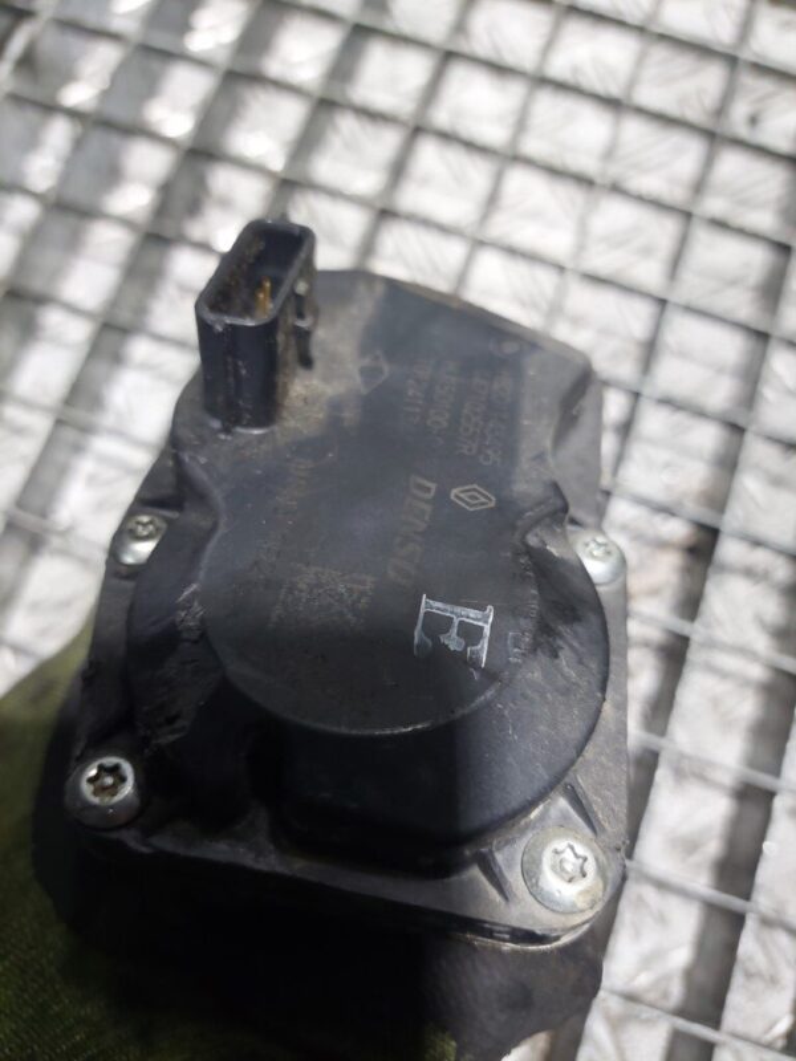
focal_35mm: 25
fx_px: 767
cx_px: 398
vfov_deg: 69.4
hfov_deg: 54.9
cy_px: 530
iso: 400
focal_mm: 5.23
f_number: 1.8
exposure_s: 1/50
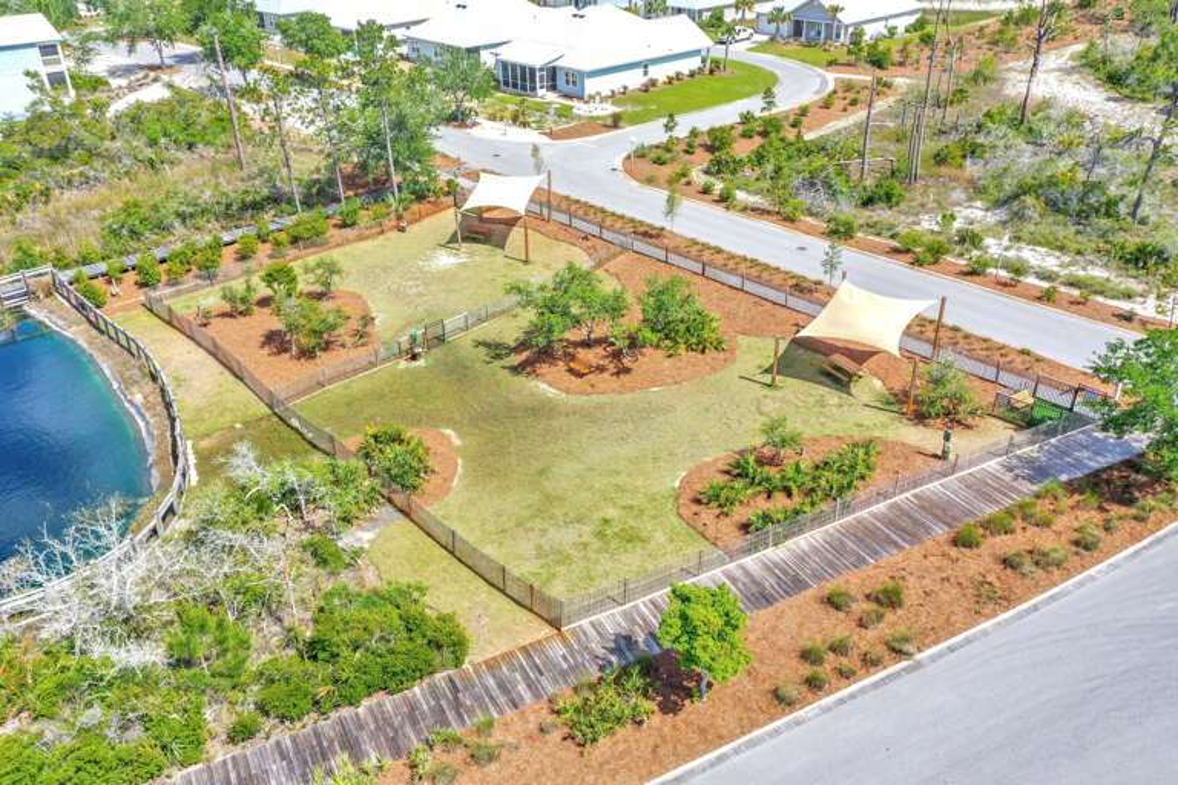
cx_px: 589
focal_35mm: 28
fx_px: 916
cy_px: 392
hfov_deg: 65.5
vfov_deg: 46.4
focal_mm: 10.26
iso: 100
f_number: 5
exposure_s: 1/320
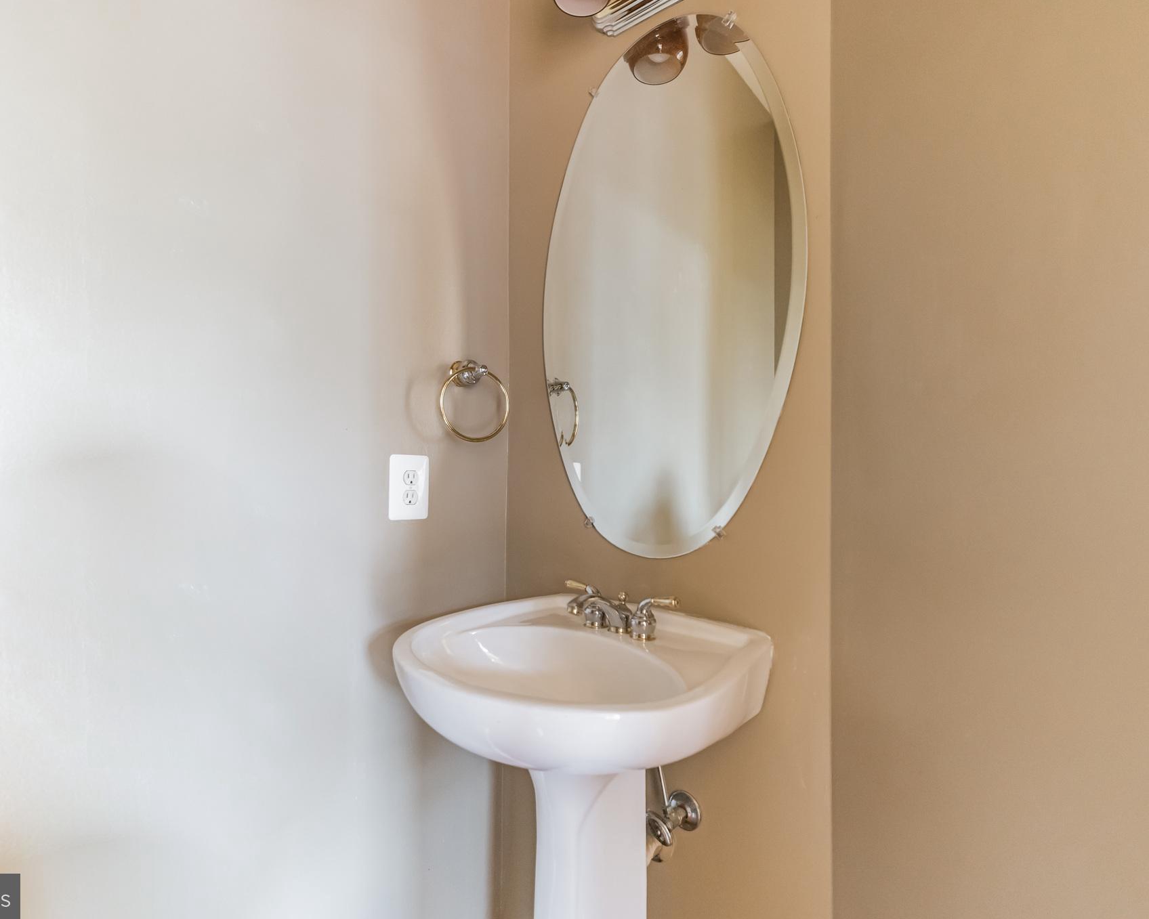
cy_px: 461
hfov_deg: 89.6
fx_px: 578
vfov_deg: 77.0
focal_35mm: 17
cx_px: 564
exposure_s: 1/320
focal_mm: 15
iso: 1600
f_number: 2.4
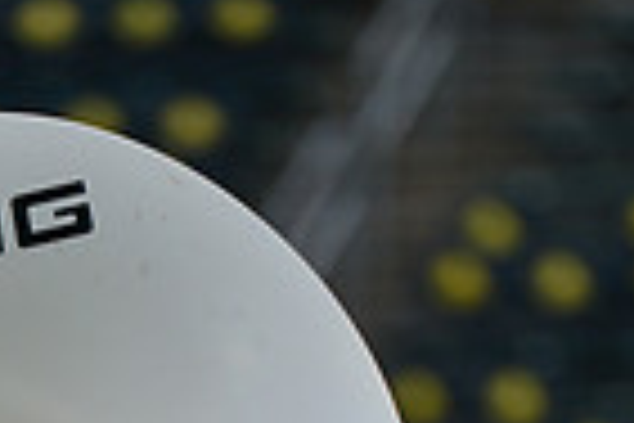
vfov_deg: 1.1
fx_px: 22505
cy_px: 981
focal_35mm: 1278
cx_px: 155
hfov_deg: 1.6
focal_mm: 400
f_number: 5.6
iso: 125
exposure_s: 1/800
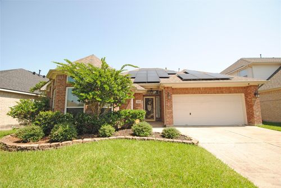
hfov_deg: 100.4
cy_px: 94
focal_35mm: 15
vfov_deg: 77.4
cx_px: 140
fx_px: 117
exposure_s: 1/320
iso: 100
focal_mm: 10
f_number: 4.5
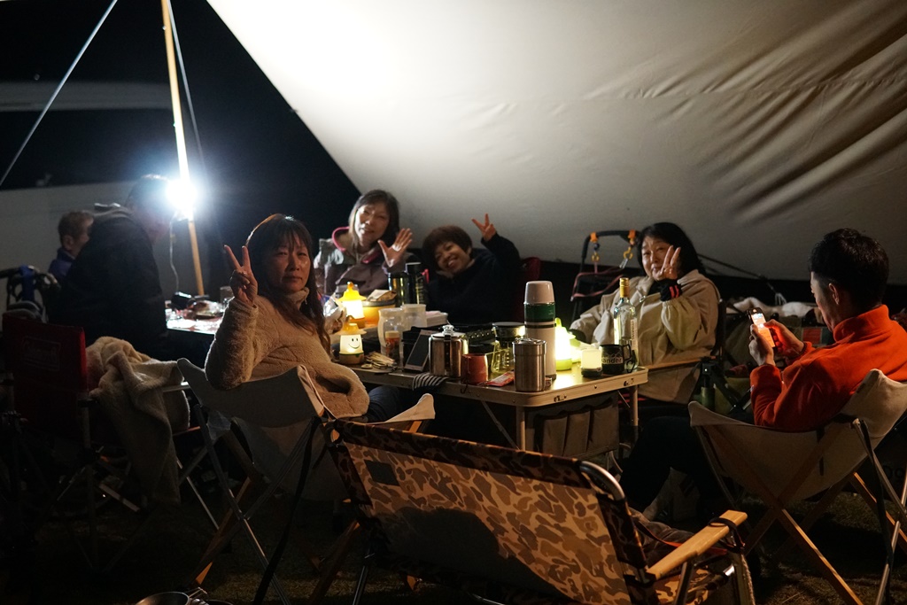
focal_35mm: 45
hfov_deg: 43.6
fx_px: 1134
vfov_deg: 29.9
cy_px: 302
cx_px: 454
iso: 6400
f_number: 2
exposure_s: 1/80
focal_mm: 30
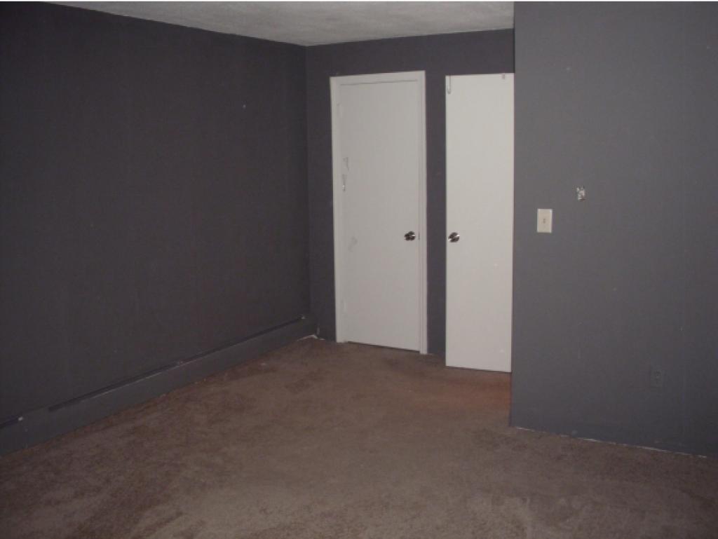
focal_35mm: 38
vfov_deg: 37.8
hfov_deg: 49.0
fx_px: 789
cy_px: 270
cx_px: 359
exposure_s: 1/60
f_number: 2.9
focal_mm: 6.3
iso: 400
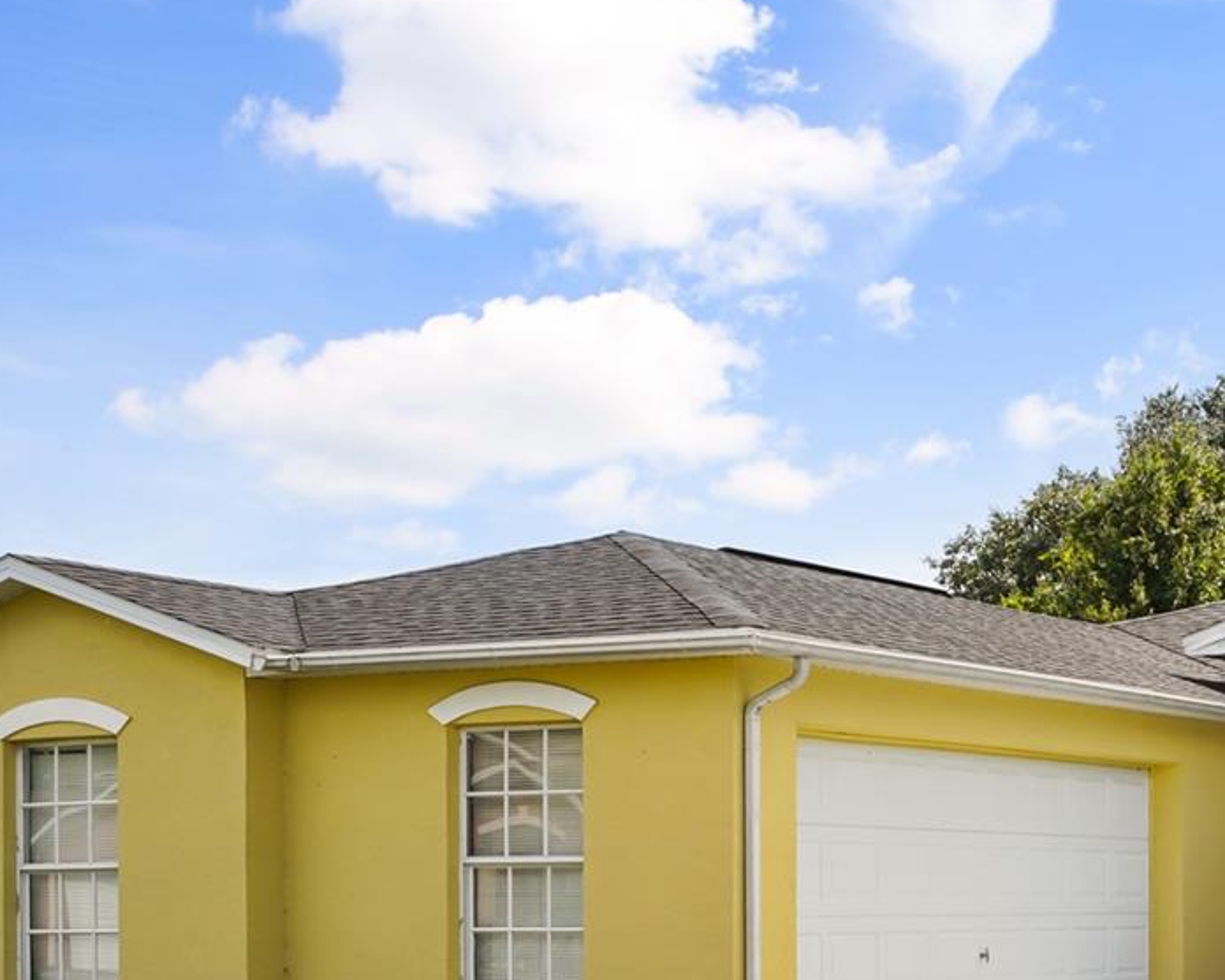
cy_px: 855
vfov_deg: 21.4
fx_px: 2541
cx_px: 1227
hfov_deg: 25.7
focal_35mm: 70
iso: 200
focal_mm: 32.5
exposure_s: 1/1250
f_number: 4
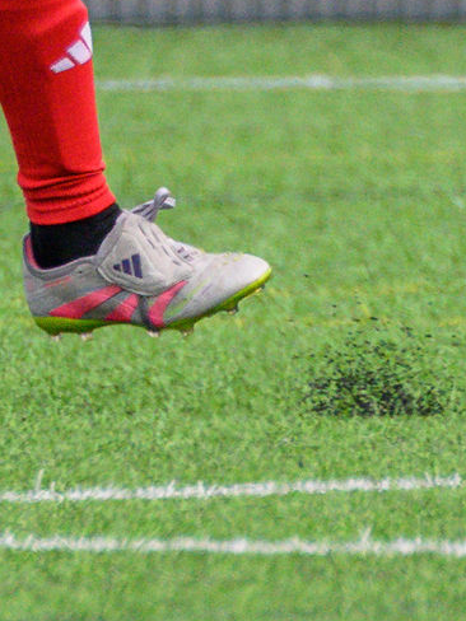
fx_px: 72731
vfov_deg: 0.5
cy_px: -613
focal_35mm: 4052
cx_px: -378
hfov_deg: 0.4
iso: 1000
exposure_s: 1/1600
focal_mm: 400
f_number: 5.6
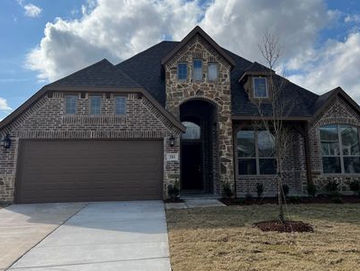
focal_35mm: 32
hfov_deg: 56.7
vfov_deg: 44.0
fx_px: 333
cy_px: 110
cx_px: 196
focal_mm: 5.7
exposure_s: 1/8696
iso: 50
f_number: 1.5
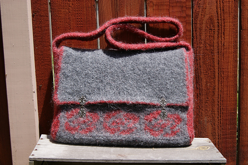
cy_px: 82
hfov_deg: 37.9
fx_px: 361
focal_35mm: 52
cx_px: 124
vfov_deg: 25.7
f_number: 8
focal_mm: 35
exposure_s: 1/200
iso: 100
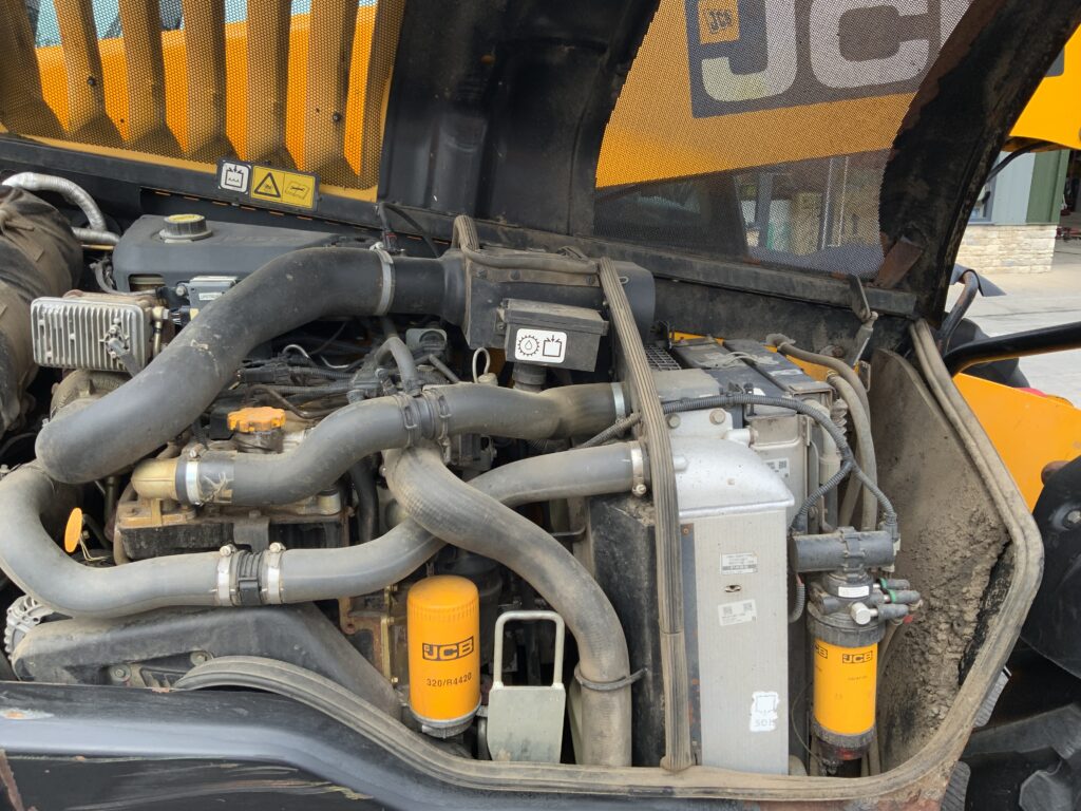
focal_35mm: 29
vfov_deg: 48.2
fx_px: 906
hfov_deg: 61.7
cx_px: 540
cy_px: 406
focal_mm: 3
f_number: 1.8
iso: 16
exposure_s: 1/280
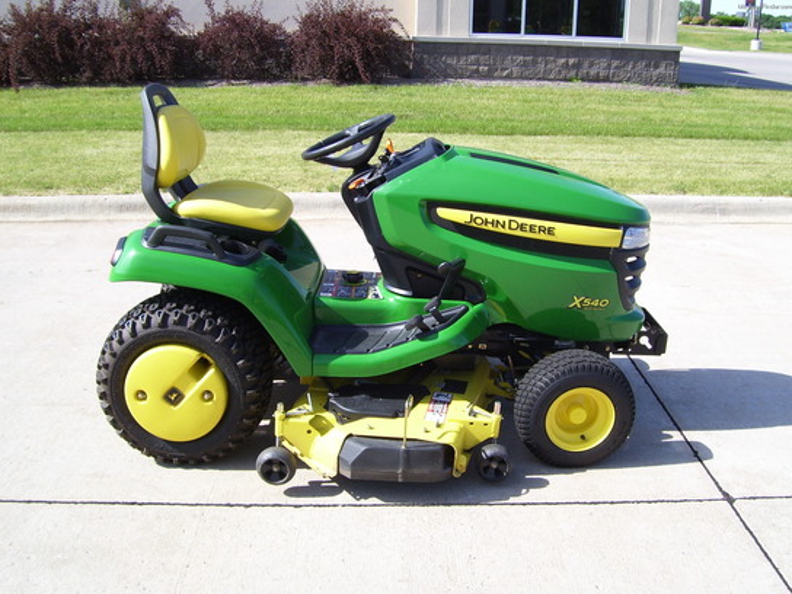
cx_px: 396
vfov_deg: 39.7
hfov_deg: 51.4
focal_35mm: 36
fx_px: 824
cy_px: 297
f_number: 4.8
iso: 80
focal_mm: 6
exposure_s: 1/250
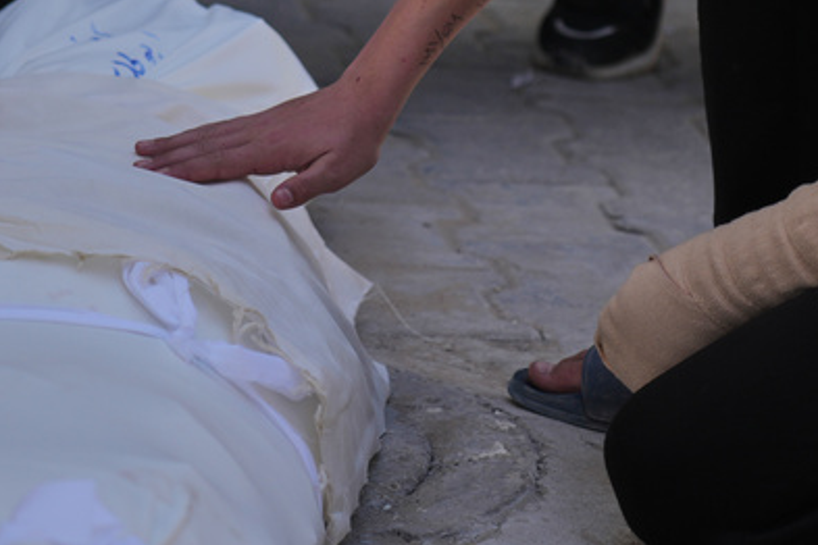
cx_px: 393
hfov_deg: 7.6
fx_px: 6157
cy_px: -44
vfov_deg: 5.1
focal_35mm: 271
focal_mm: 104
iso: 125
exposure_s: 1/1000
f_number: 4
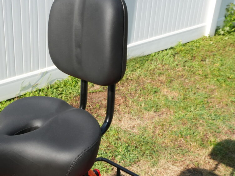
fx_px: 358
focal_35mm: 53
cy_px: 108
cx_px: 58
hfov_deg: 35.5
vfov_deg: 27.6
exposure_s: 1/80
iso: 400
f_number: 16
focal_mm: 23
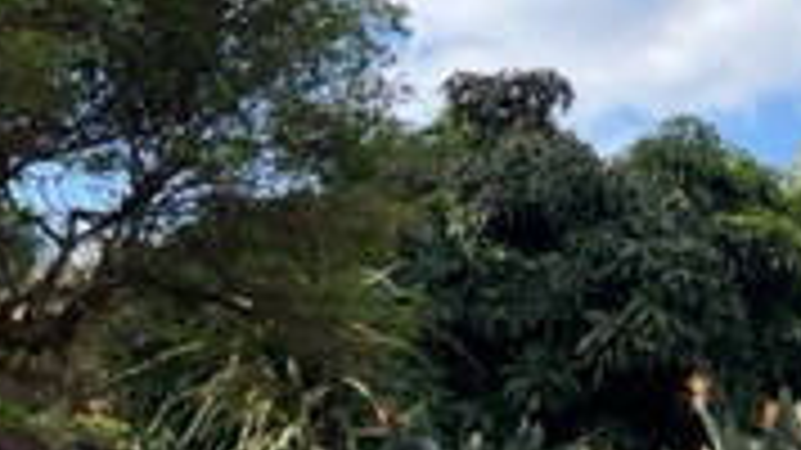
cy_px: 464
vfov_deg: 11.7
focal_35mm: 102
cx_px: 864
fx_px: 2166
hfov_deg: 20.1
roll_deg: +4.1
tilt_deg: +8.7
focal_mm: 5.7
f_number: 1.5
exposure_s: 1/1838
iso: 50
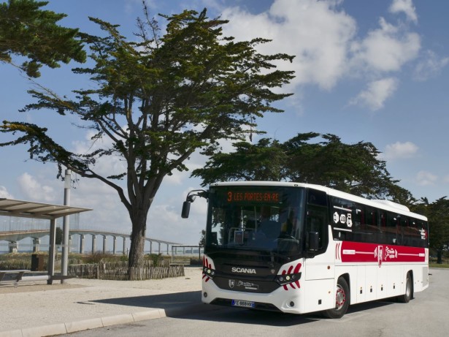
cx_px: 224
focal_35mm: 50
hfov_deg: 38.2
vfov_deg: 29.1
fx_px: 648
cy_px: 168
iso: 100
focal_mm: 25
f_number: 11
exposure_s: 1/40
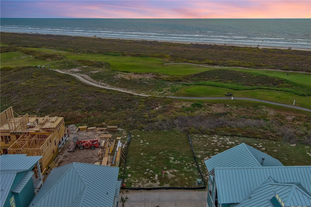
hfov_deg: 63.7
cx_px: 156
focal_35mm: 29
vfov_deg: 44.9
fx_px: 250
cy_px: 104
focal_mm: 10.57
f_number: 2.8
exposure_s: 1/850
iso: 100
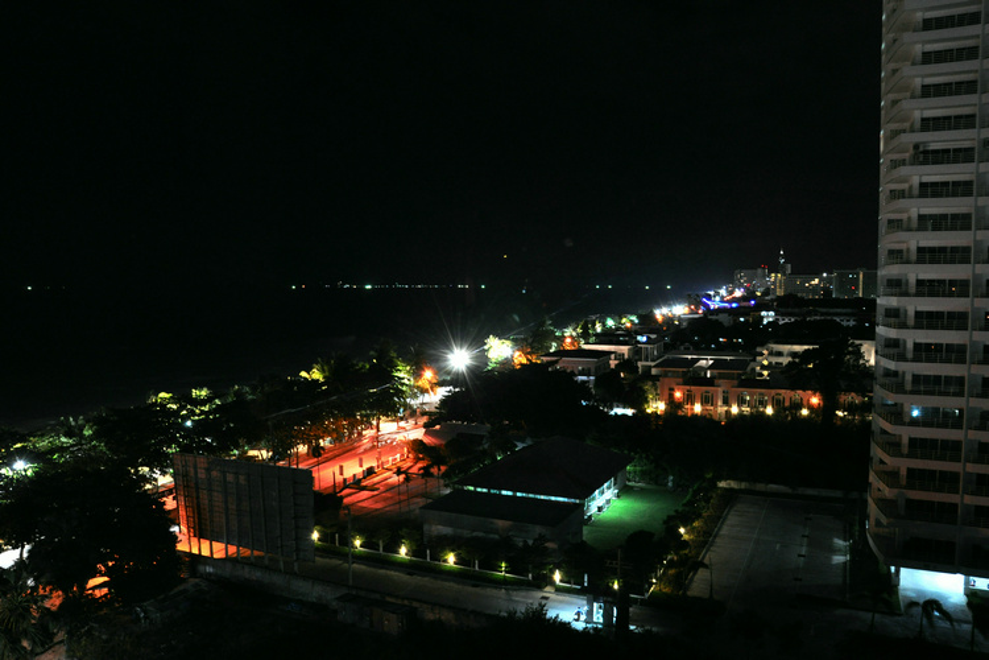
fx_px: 742
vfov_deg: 47.9
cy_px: 330
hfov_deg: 67.4
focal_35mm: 27
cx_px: 494
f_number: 11
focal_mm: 18
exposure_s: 3
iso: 800
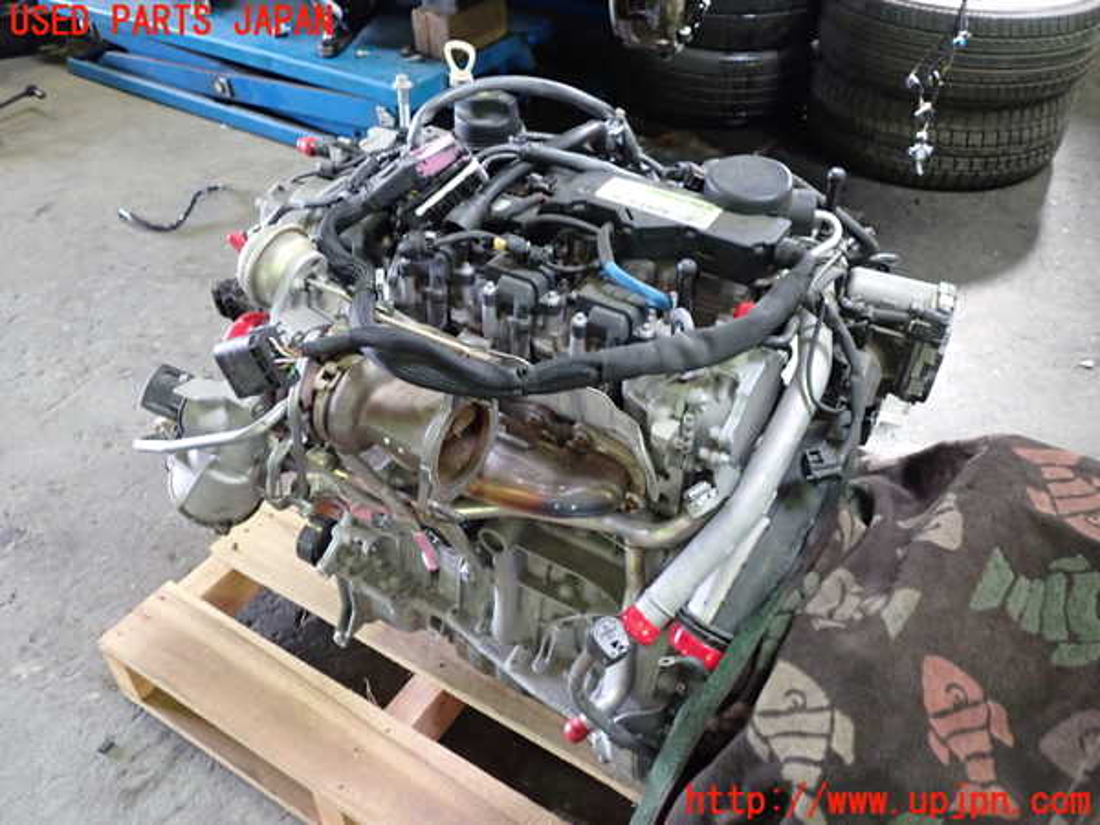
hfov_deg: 60.0
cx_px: 550
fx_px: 953
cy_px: 412
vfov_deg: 46.8
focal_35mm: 30
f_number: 2.3
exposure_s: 1/30
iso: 640
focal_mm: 5.4
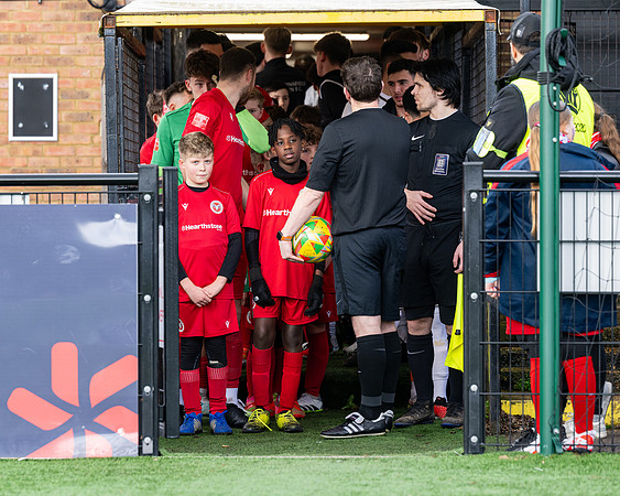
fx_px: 3308
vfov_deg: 8.6
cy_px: 231
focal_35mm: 180
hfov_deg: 10.7
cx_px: 260
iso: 400
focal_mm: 135
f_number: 4
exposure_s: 1/250
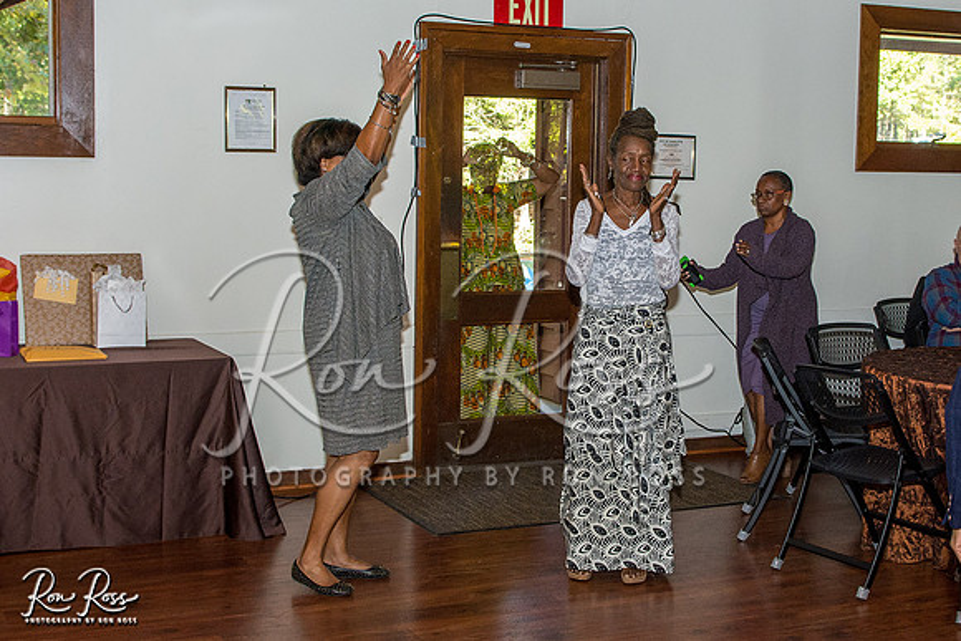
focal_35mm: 33
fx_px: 881
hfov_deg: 57.2
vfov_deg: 40.0
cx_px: 480
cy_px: 320
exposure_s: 1/200
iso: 800
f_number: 4.5
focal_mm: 22
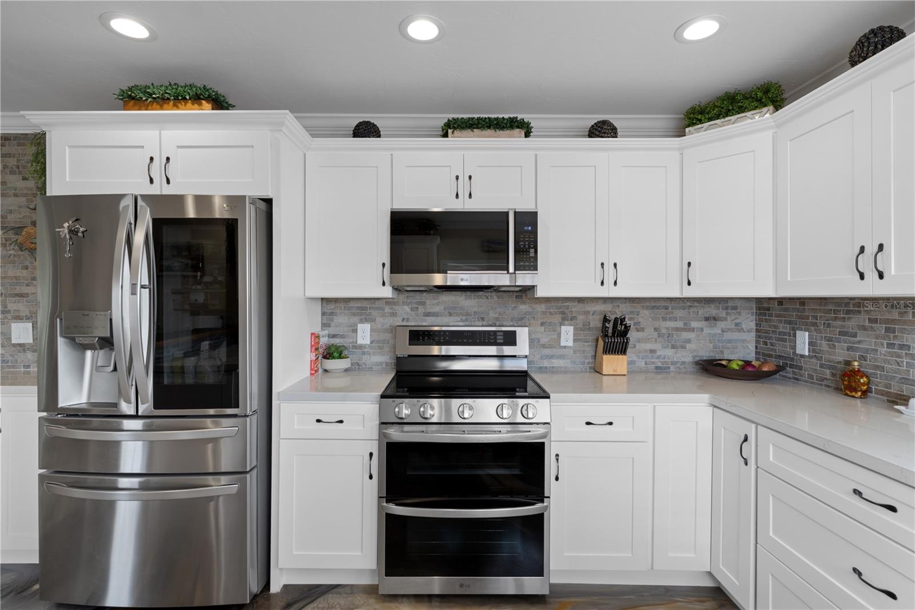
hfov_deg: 95.0
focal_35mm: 16
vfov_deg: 72.0
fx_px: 419
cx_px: 458
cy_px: 305
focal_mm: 11
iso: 250
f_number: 8
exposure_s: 1/6
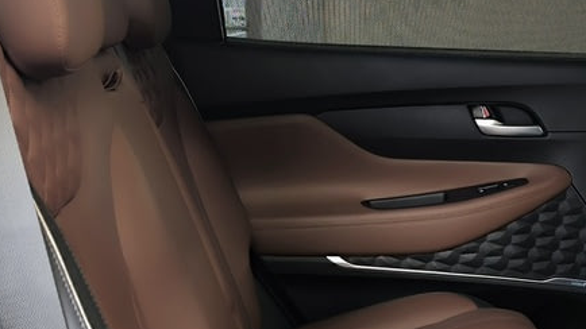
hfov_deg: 26.1
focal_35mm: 79
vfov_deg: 15.2
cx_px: 504
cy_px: 276
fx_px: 1227
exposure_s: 1/50
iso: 250
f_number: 1.9
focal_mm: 6.92
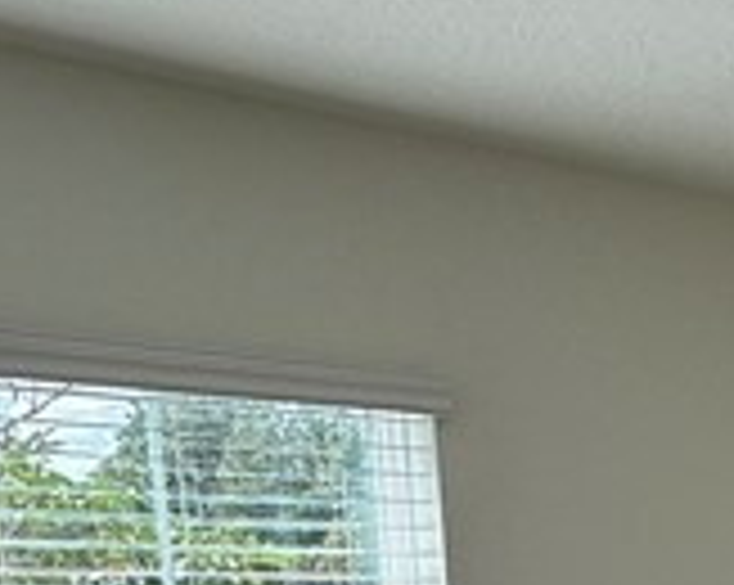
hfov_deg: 19.8
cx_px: 1045
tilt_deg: -12.9
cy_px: 1048
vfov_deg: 15.4
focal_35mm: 86
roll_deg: -0.5
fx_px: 1866
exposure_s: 1/303
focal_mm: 2.22
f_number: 2.2
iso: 50
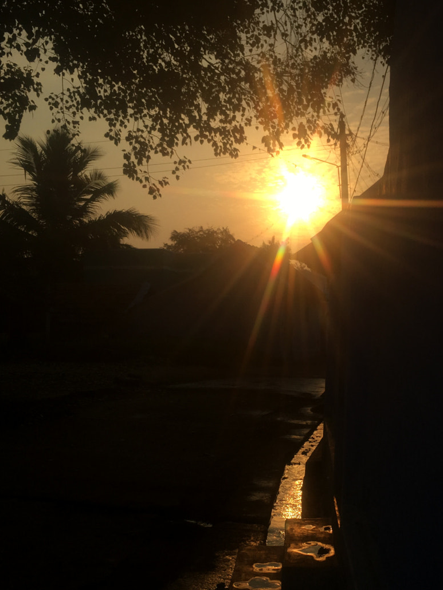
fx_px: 768
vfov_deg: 41.9
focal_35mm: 45
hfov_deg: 31.9
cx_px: 297
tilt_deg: -2.5
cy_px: 353
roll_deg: -0.6
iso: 25
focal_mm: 4.15
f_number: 2.2
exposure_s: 1/3205
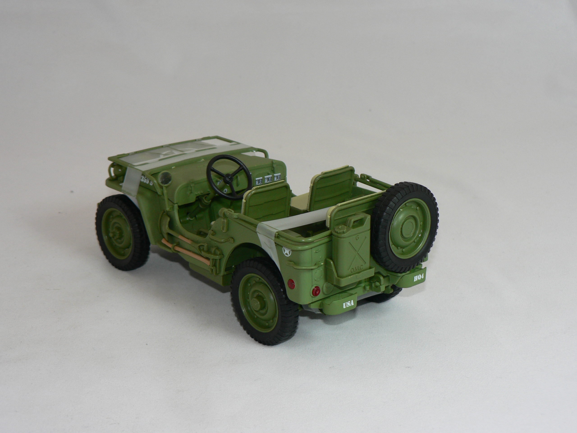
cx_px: 288
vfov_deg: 22.9
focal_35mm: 64
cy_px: 216
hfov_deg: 30.3
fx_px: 1067
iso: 80
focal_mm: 10.7
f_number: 3.2
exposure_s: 1/60
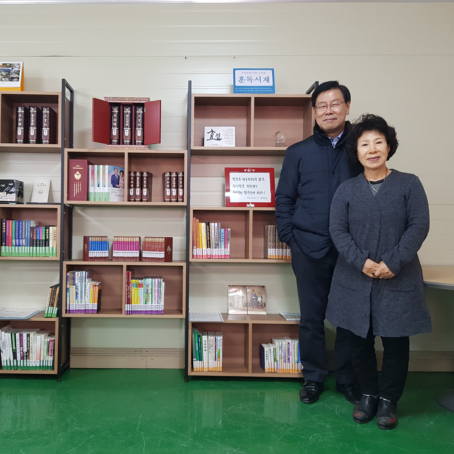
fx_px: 460
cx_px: 177
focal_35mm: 31
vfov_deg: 52.5
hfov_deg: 52.1
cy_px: 228
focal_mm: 4.3
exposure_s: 1/60
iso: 160
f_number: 1.7
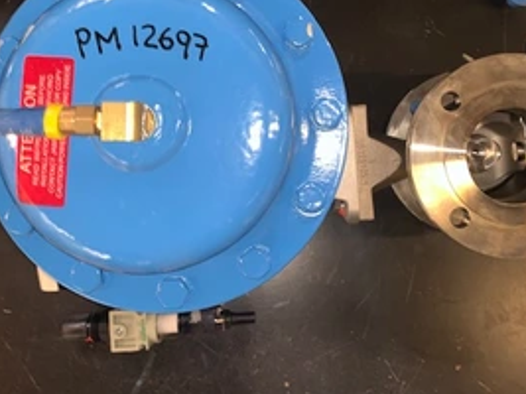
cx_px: 296
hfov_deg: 47.8
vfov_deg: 36.3
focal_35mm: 39
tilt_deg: -76.6
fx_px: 592
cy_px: 118
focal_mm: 4.25
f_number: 1.8
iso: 40
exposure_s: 1/4
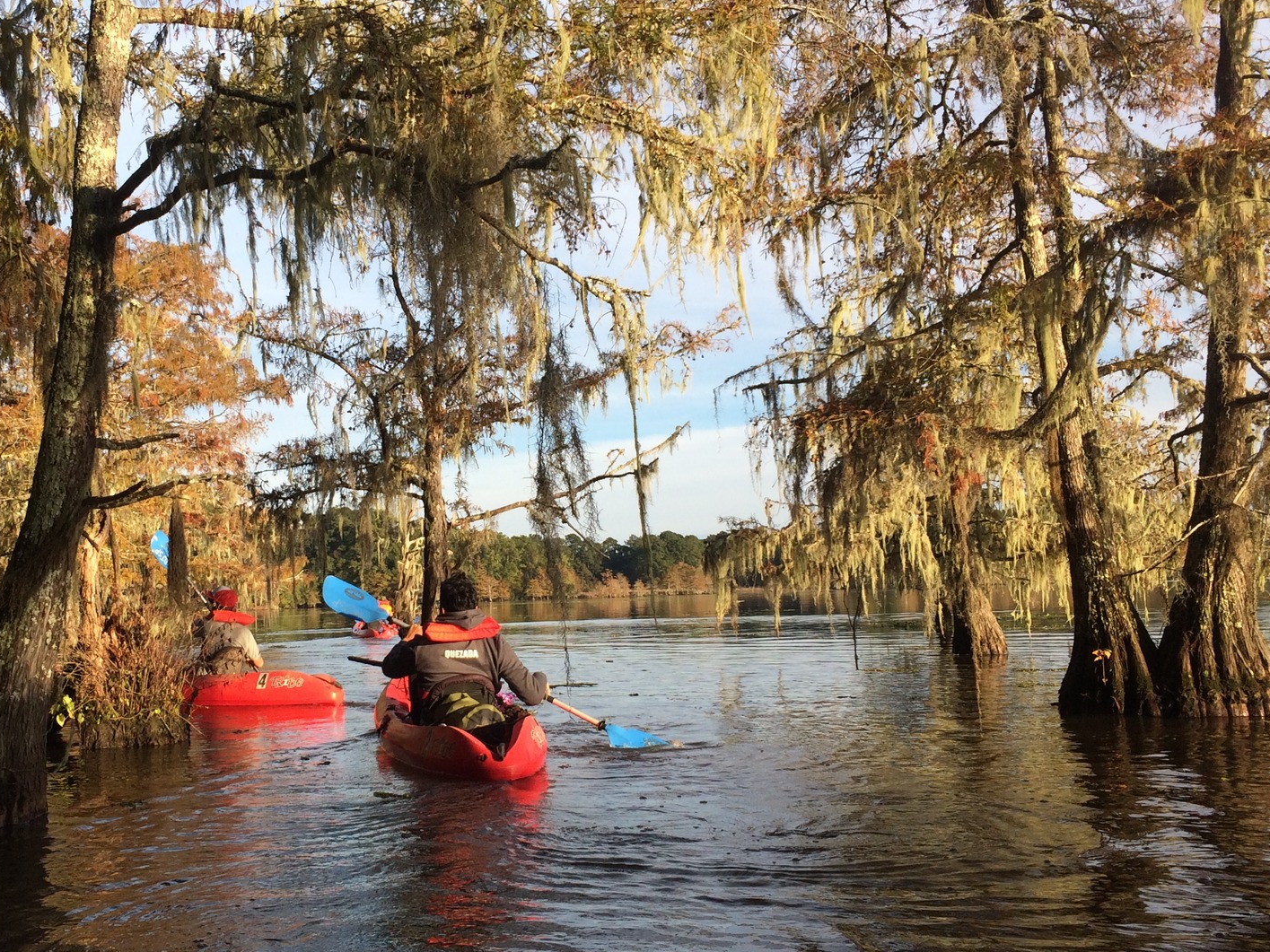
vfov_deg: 35.1
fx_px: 1504
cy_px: 469
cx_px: 457
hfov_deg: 45.3
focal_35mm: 41
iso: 32
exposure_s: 1/774
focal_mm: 4.15
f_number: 2.2
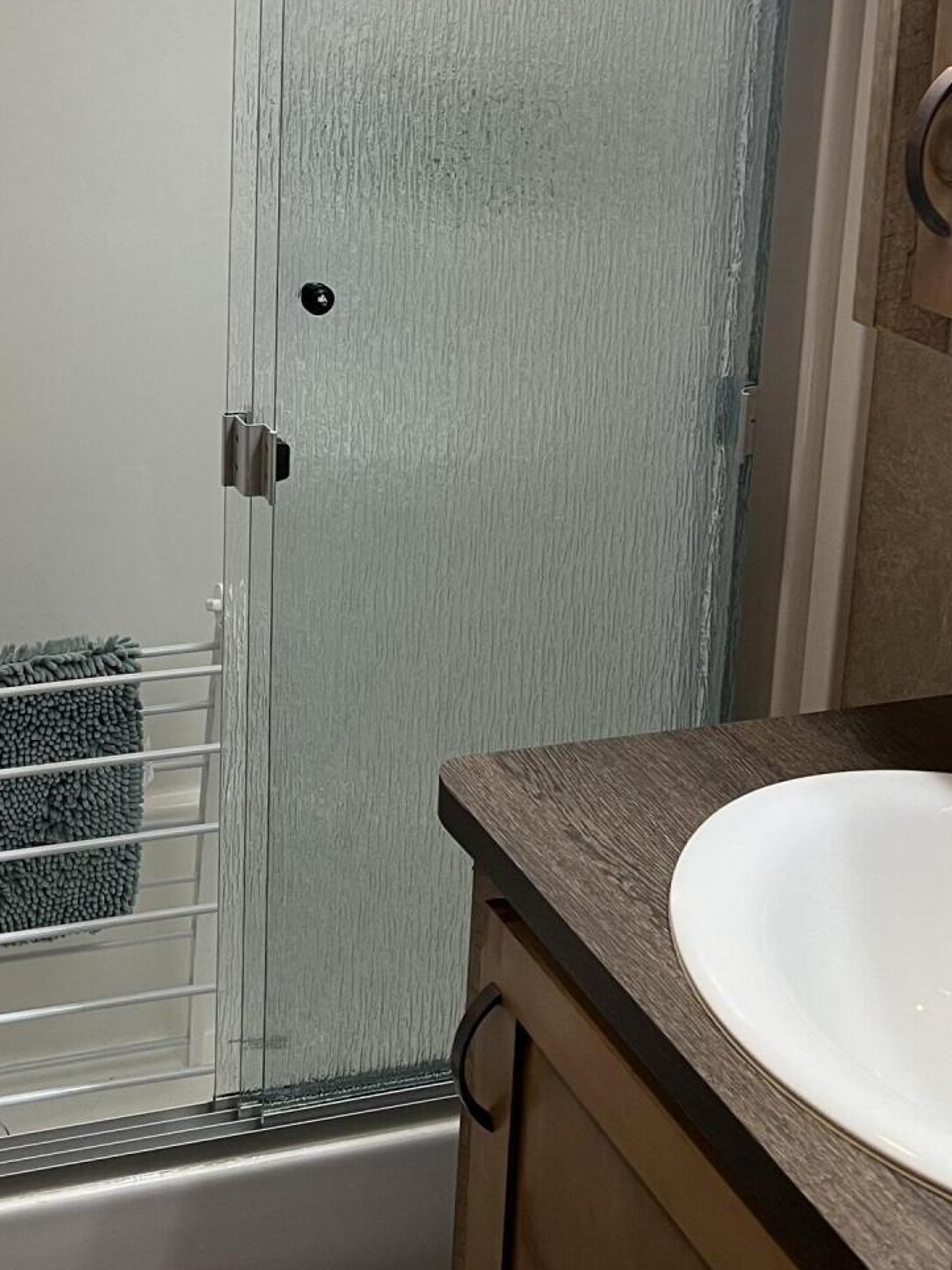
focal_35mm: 54
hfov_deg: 26.2
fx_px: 1981
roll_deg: -1.1
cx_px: 109
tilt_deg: -13.4
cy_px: 249
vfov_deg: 34.4
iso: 80
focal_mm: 5.7
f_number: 1.5
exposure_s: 1/60
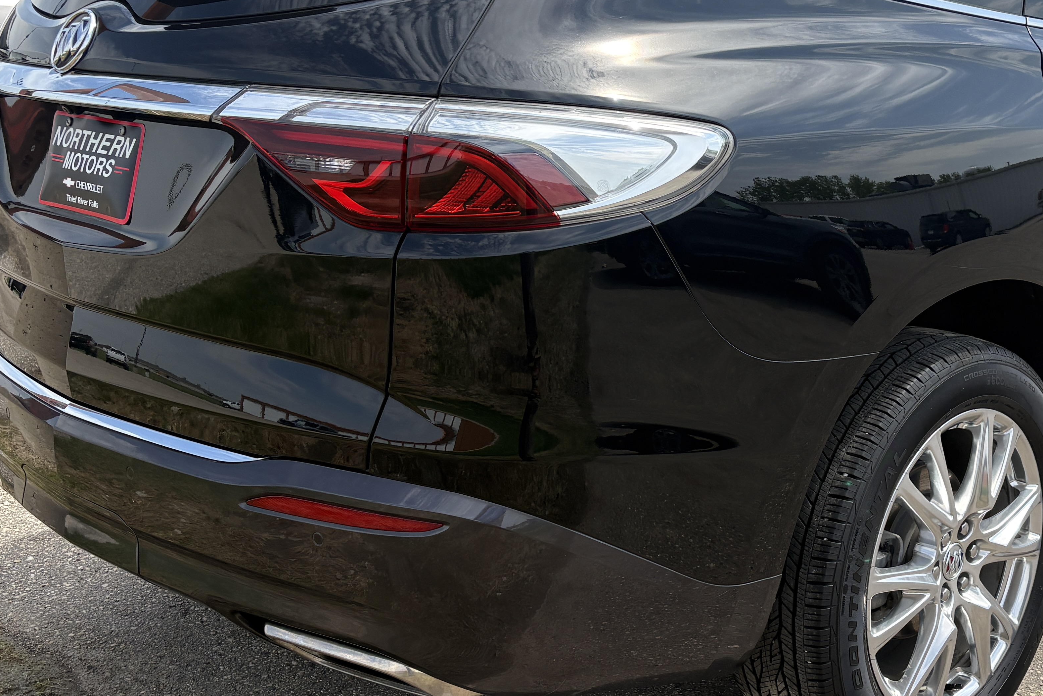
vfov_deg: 27.5
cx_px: 731
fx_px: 1420
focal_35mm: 49
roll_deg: -1.0
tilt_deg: -10.6
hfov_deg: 39.6
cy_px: 283
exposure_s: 1/2208
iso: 50
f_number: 1.6
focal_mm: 5.96
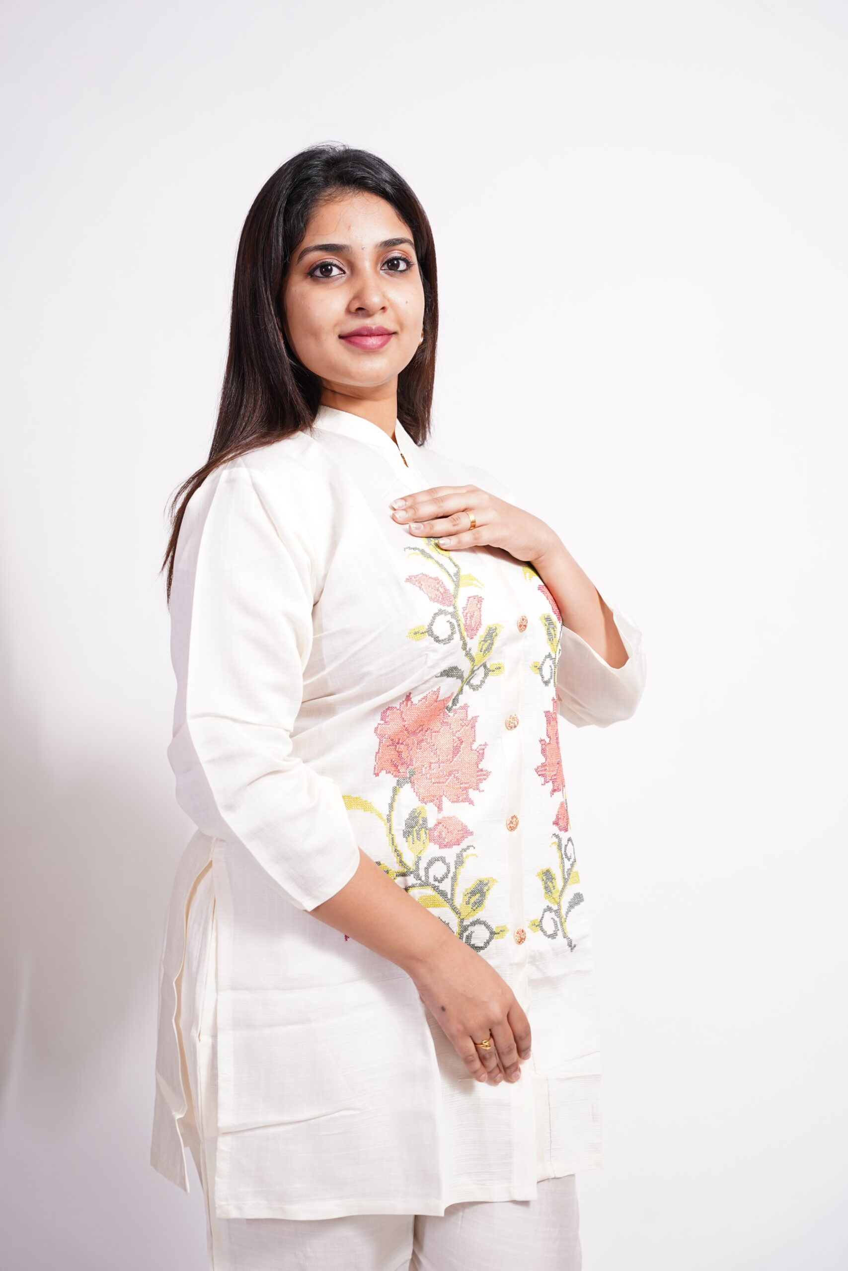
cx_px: 424
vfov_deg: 42.3
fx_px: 1643
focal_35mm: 46
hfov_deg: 28.9
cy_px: 636
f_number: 4
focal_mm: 46.5
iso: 400
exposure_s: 1/50
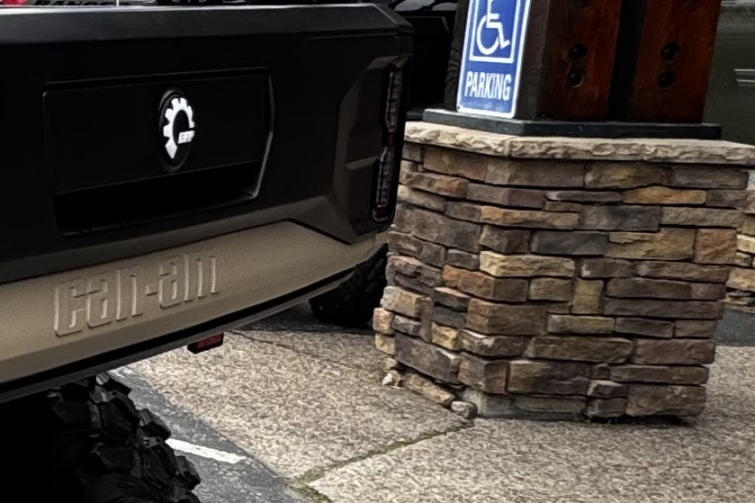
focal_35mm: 70
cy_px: 235
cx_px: -669
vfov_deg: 19.4
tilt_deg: -10.3
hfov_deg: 19.6
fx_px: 1468
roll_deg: -0.1
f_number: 2.2
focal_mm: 2.22
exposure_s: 1/176
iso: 40
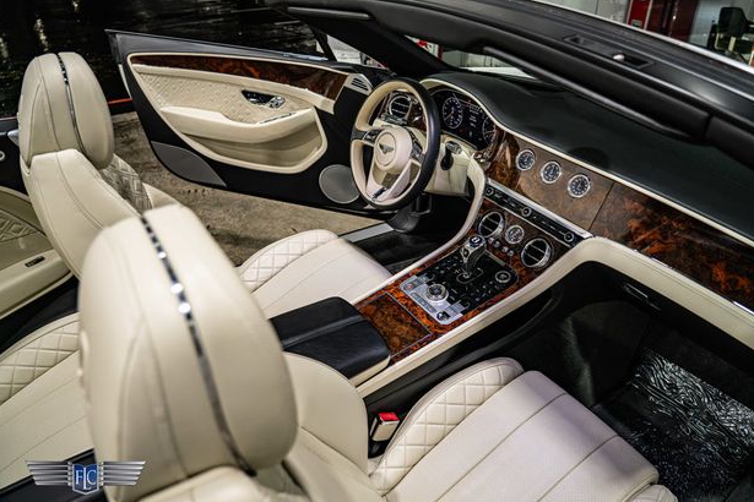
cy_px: 255
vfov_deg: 51.3
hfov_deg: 71.5
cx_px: 387
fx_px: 524
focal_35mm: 25
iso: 1600
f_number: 4
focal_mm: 24
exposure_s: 1/125
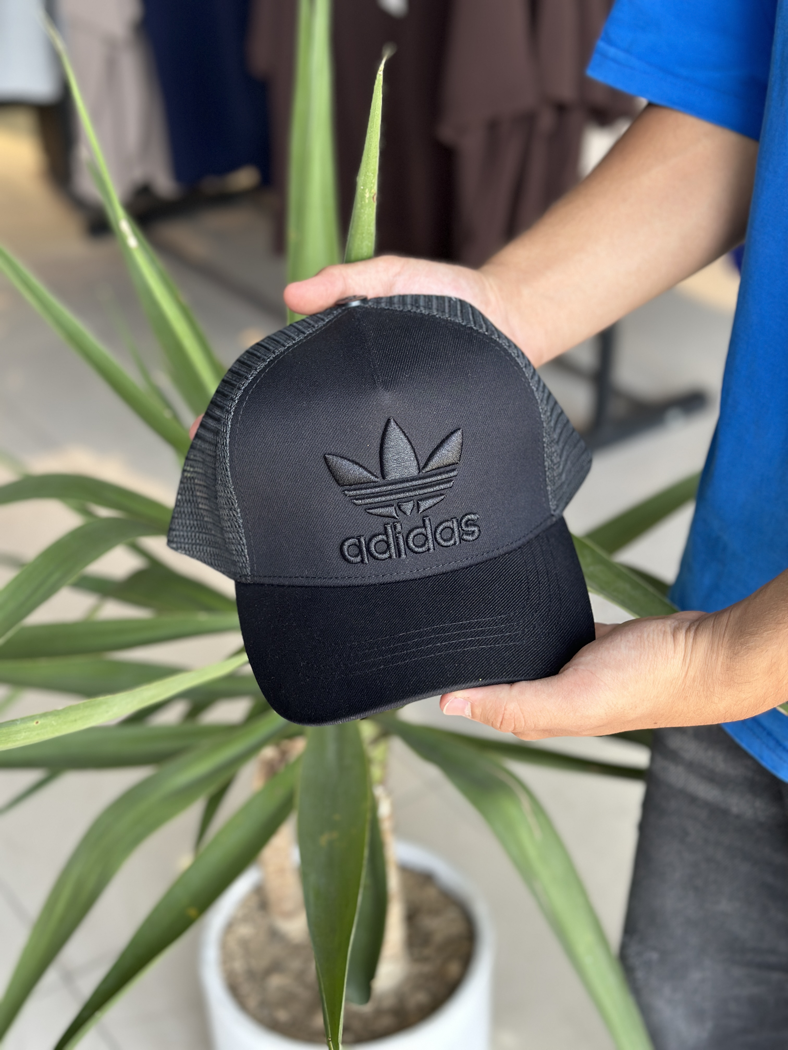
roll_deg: +2.2
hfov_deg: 30.3
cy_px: 525
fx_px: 1457
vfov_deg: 39.7
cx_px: 394
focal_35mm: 48
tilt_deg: -31.9
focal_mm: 6.86
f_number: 1.78
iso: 100
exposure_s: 1/141
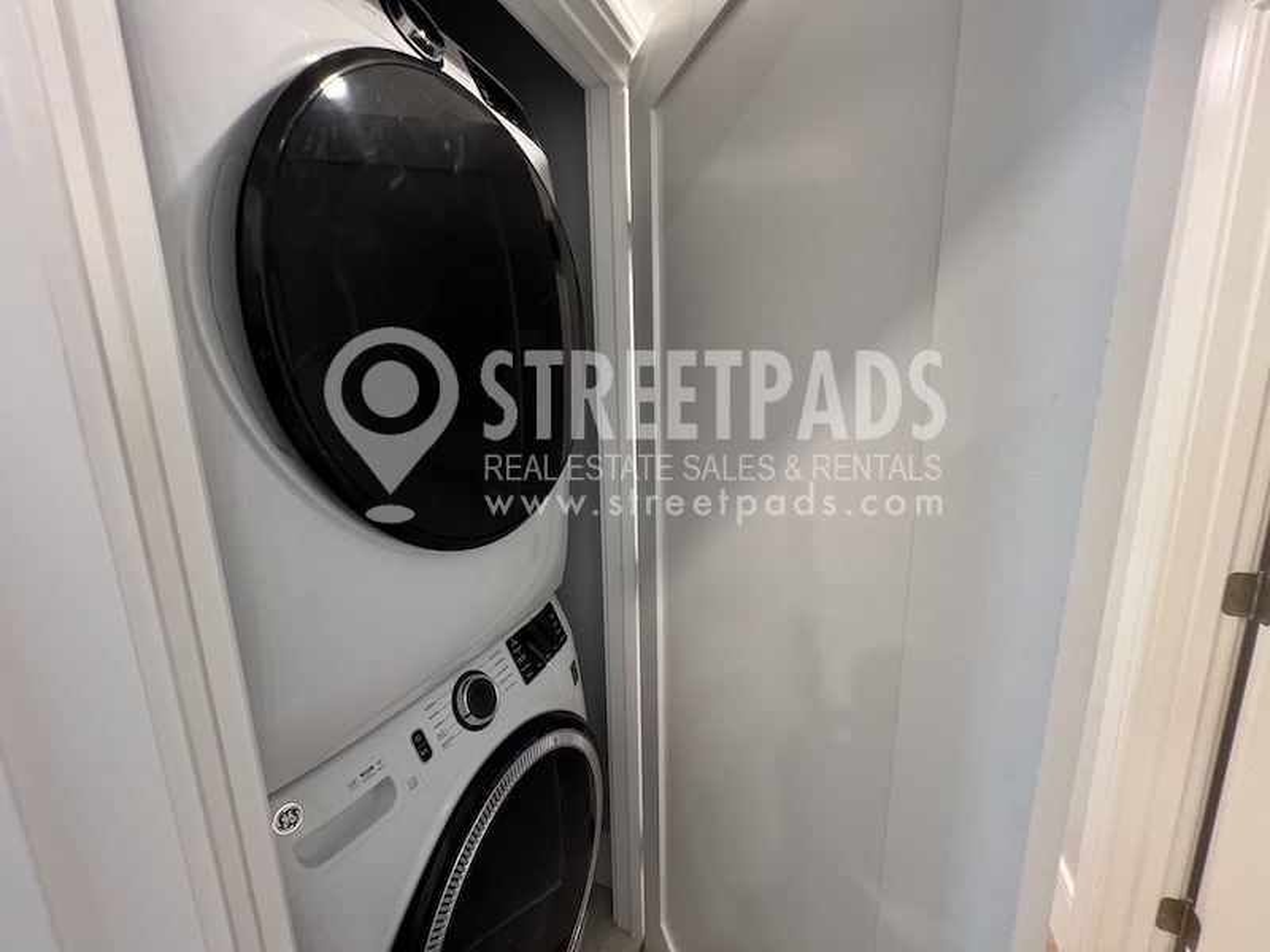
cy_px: 476
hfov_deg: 106.2
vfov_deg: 89.9
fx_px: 477
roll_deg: +1.1
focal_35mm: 13
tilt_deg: -10.8
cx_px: 635
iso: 320
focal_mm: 1.57
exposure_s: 1/60
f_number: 1.8
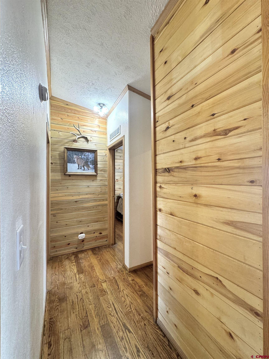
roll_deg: +1.3
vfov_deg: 102.1
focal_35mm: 14
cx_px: 134
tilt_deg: +0.7
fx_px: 145
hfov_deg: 85.7
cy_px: 180
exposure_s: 1/60
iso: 160
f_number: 2.2
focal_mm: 2.22
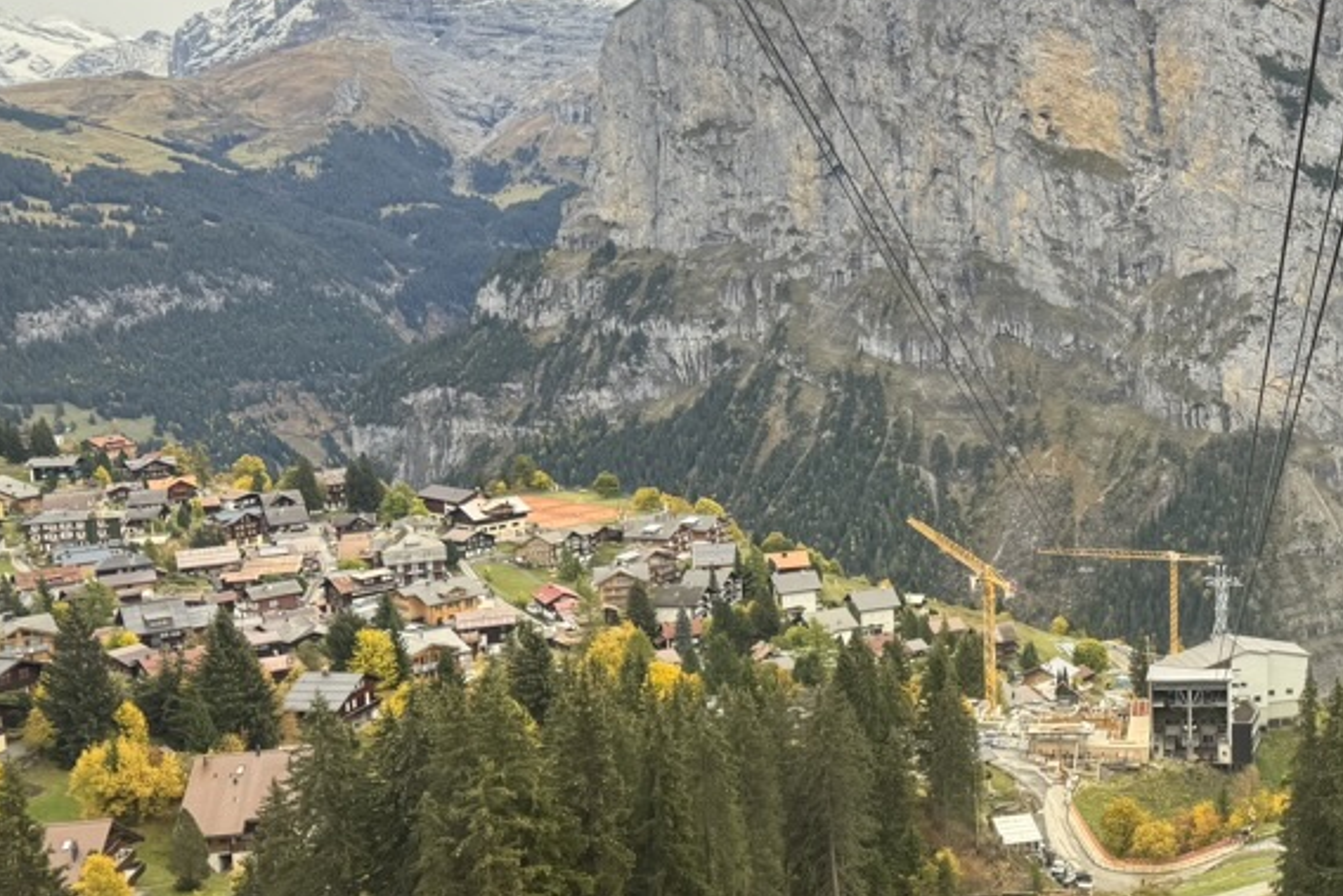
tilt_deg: -9.0
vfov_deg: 29.9
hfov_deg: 40.6
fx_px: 1679
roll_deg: +0.7
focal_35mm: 45
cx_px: 1185
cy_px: 418
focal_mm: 6.86
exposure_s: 1/383
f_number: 1.78
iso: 80
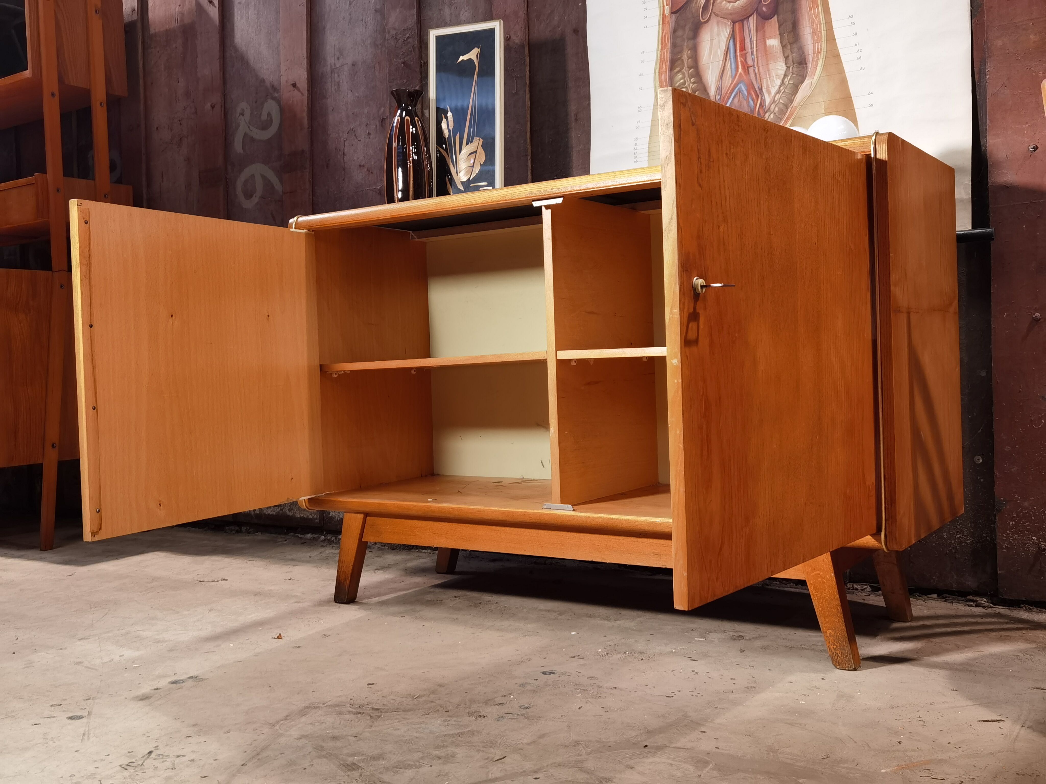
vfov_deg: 40.7
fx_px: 1058
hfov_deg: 52.6
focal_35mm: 35
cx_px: 523
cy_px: 392
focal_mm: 6.71
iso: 200
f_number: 1.9
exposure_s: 1/50
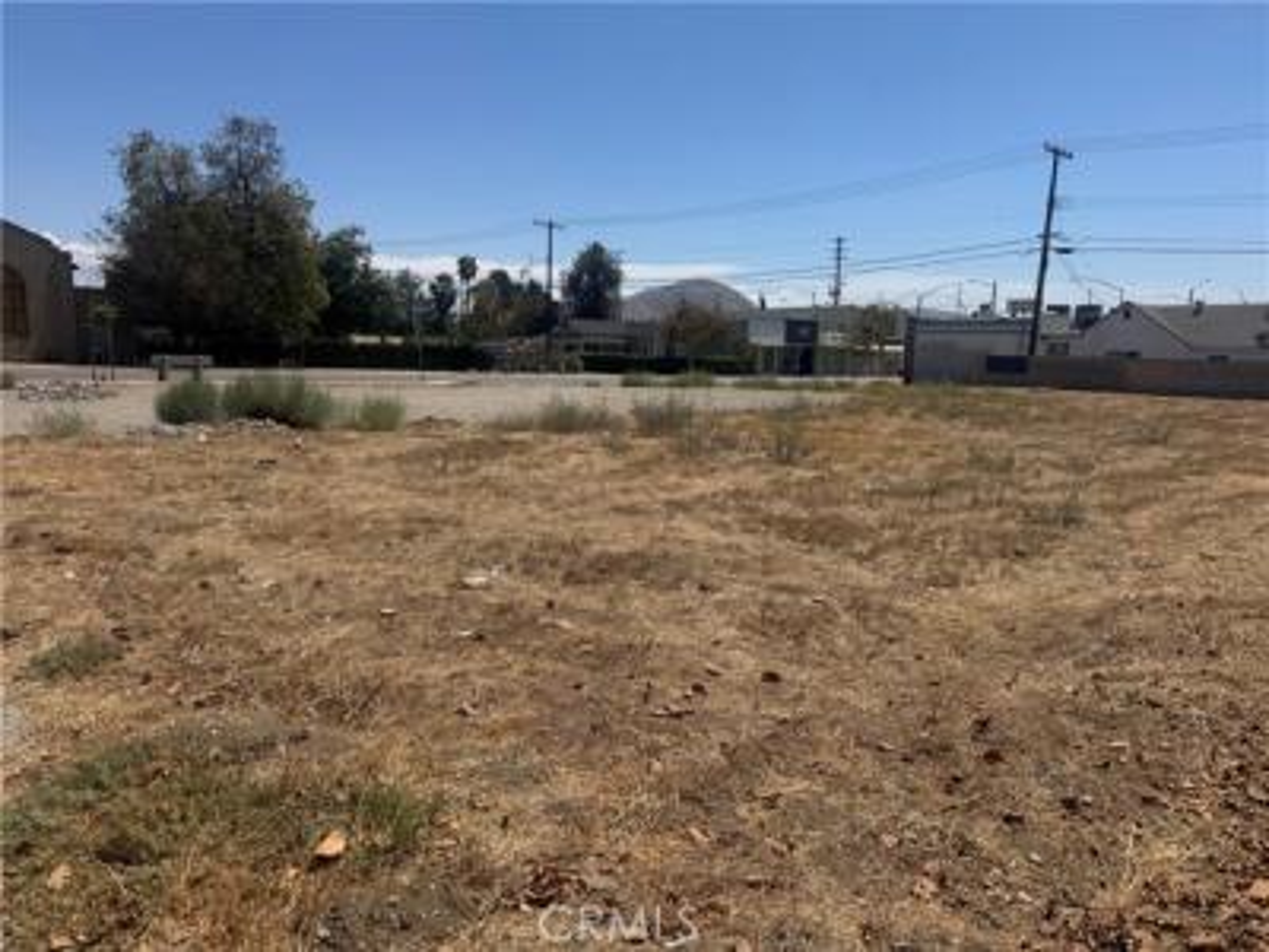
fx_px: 880
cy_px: 476
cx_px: 634
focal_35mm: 24
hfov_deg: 71.6
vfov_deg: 56.8
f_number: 1.78
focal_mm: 6.76
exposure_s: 1/7092
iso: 80
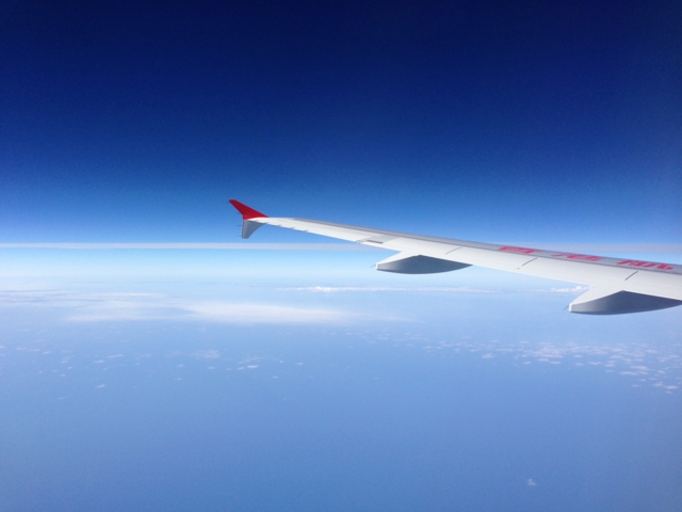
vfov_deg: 42.9
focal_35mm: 33
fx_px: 650
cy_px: 256
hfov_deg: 55.4
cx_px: 341
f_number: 2.4
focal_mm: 4.13
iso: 50
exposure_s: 1/2008
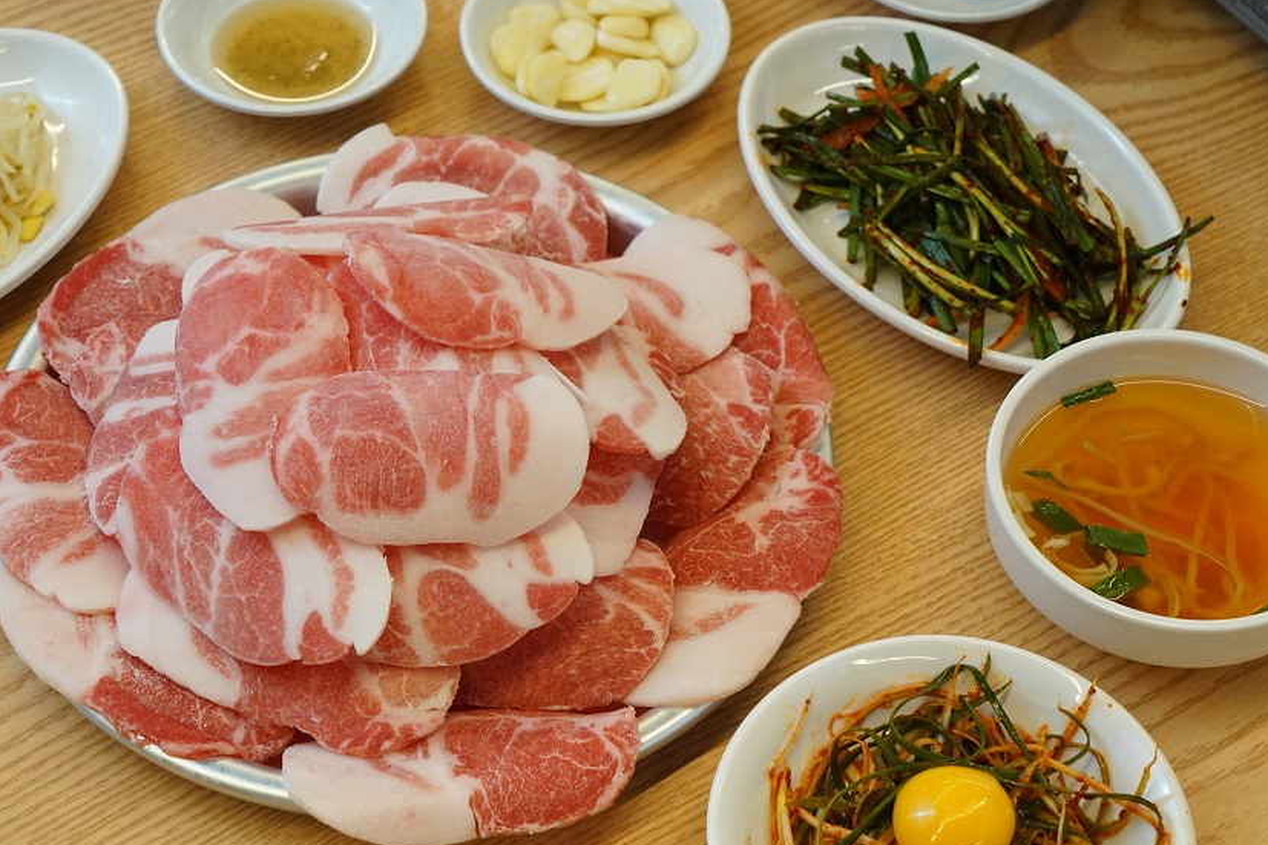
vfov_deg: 16.8
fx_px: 2852
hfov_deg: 25.1
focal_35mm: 81
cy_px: 443
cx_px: 593
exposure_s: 1/100
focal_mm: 67
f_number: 8
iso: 2000
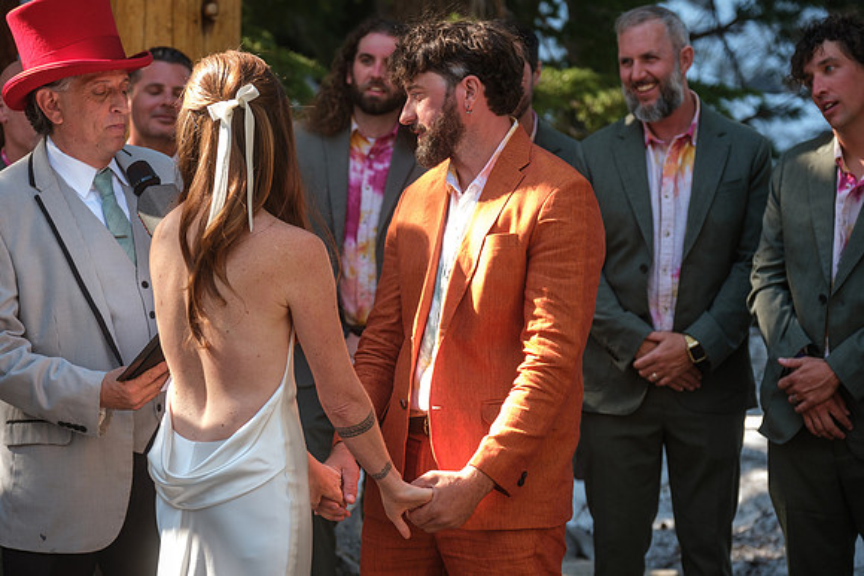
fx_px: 3025
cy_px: 288
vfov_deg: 10.9
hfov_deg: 16.3
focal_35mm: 126
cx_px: 432
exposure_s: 1/160
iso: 400
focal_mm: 83.8
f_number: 4
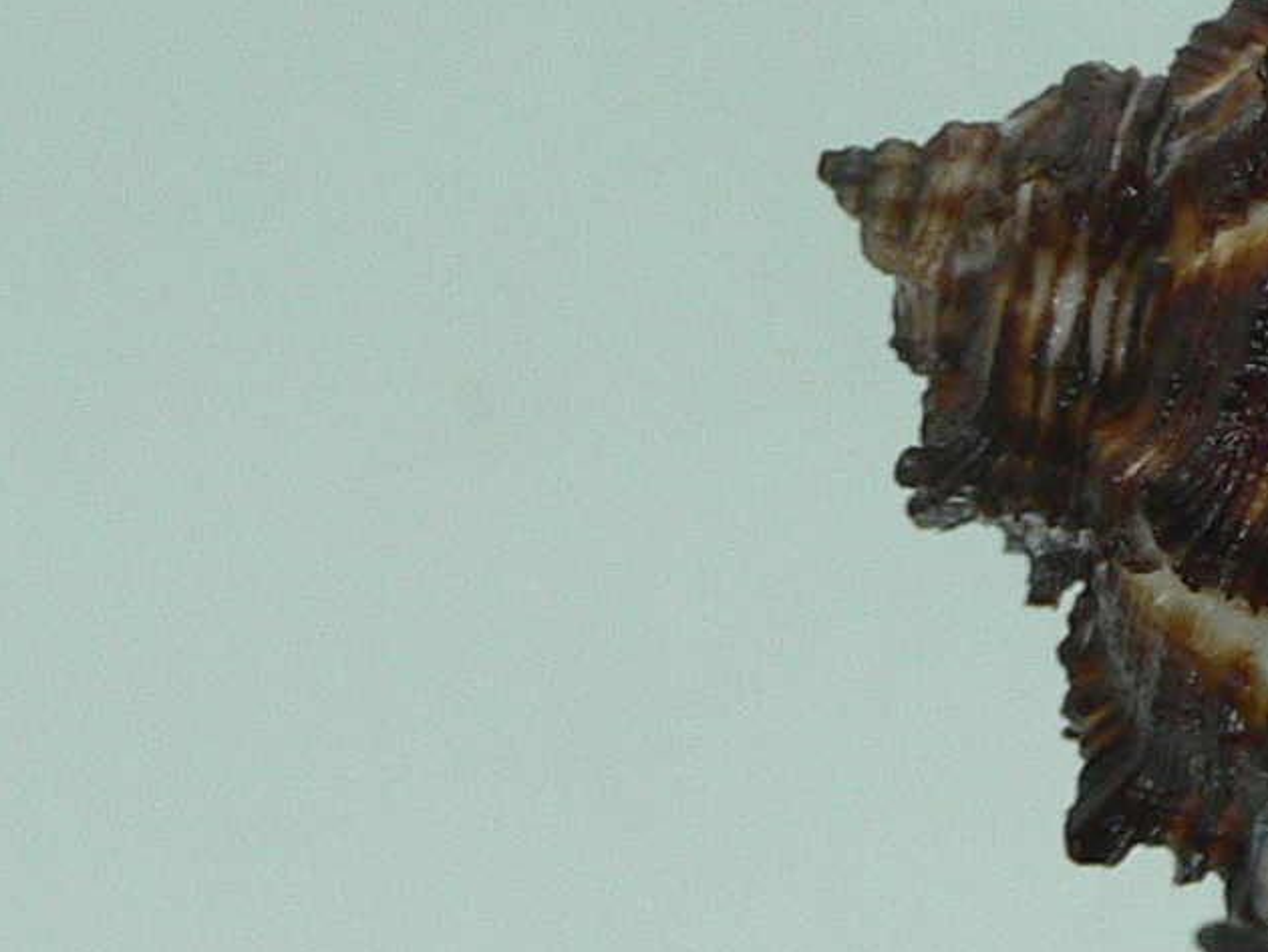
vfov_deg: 13.2
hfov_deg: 16.4
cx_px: 1765
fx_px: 4104
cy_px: 678
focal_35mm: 112
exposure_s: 1/60
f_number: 2.8
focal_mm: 4.6
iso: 100
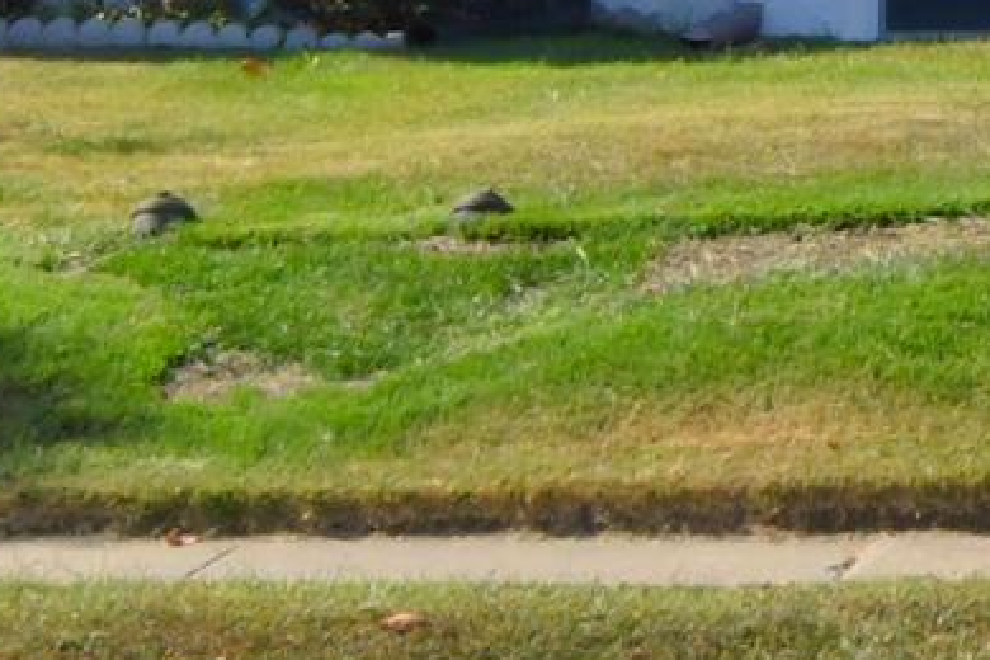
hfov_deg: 10.5
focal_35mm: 189
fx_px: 5197
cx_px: 1505
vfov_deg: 6.9
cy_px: -826
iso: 500
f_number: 22
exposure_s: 1/200
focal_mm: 24
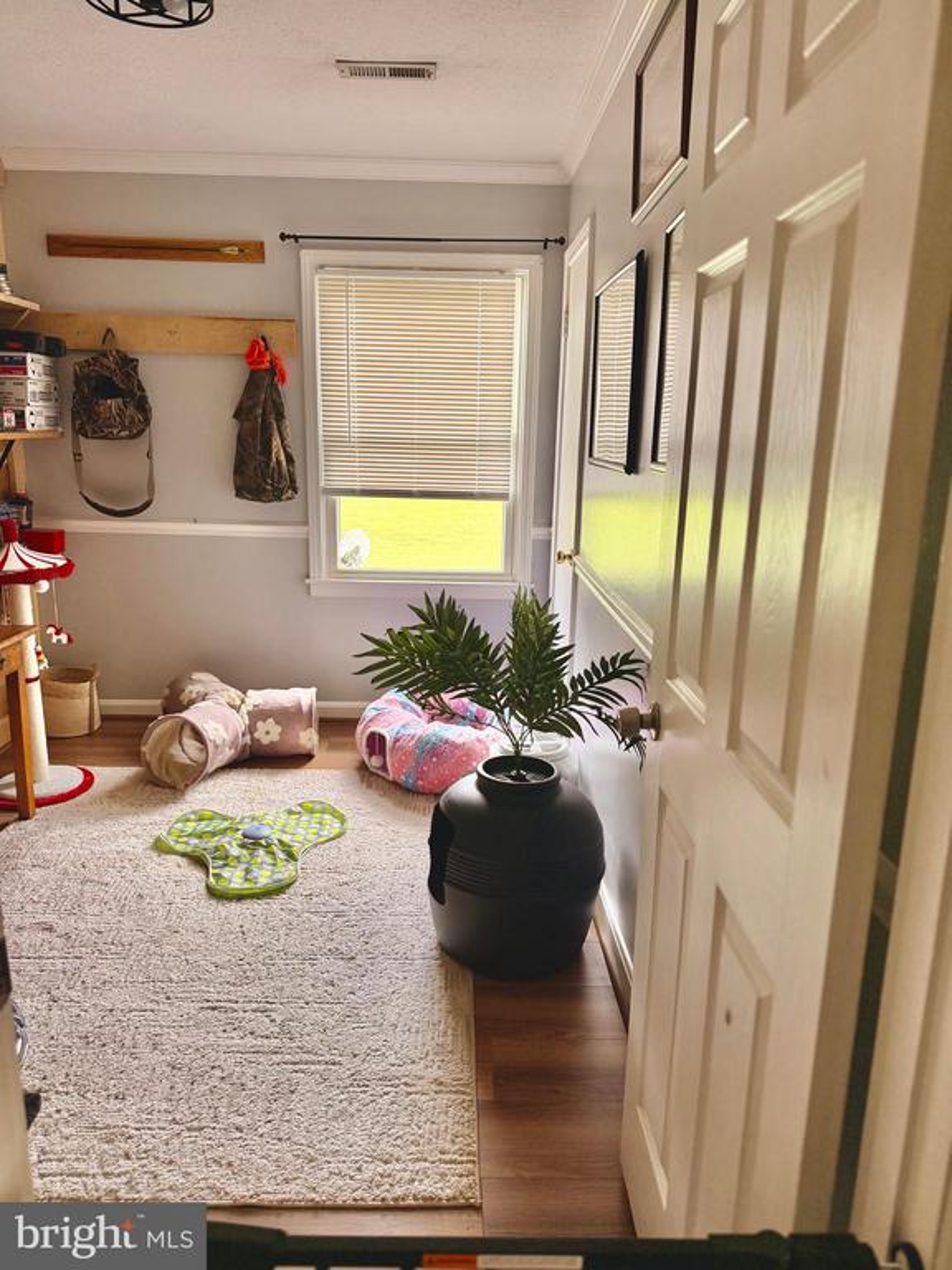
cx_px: 476
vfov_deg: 71.6
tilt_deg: -13.6
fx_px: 880
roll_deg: -1.4
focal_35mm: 24
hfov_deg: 56.8
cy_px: 635
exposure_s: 1/60.2
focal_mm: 6.76
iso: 200
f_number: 1.78
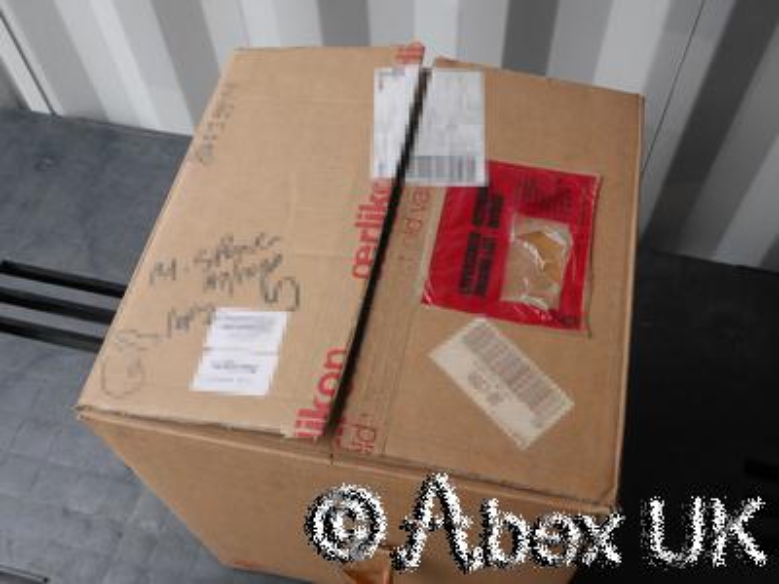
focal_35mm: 34
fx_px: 765
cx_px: 390
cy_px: 292
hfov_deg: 54.0
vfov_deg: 41.8
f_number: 7.1
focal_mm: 17
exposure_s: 1/320
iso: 3200
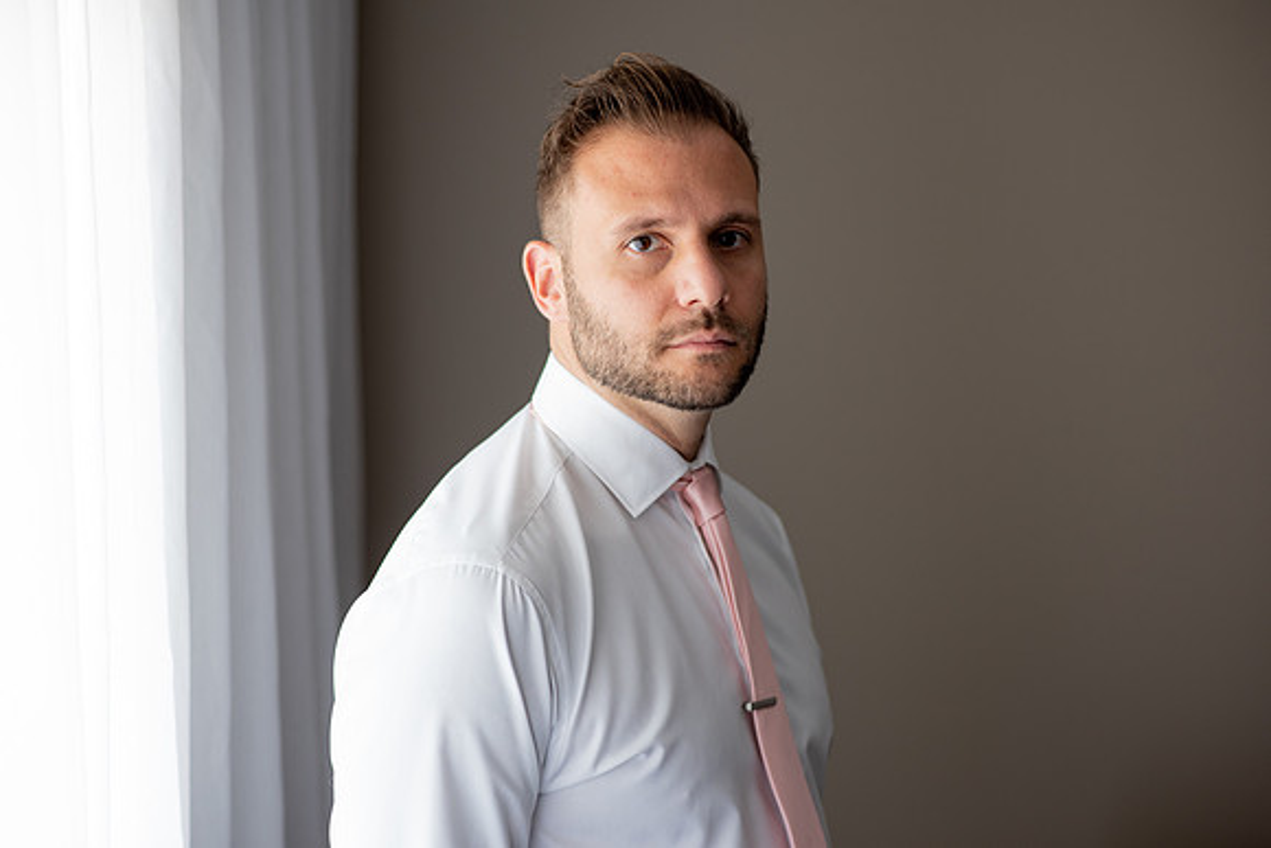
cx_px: 636
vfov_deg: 16.1
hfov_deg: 23.9
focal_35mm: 85
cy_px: 424
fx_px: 3002
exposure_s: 1/100
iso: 250
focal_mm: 85
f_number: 2.8
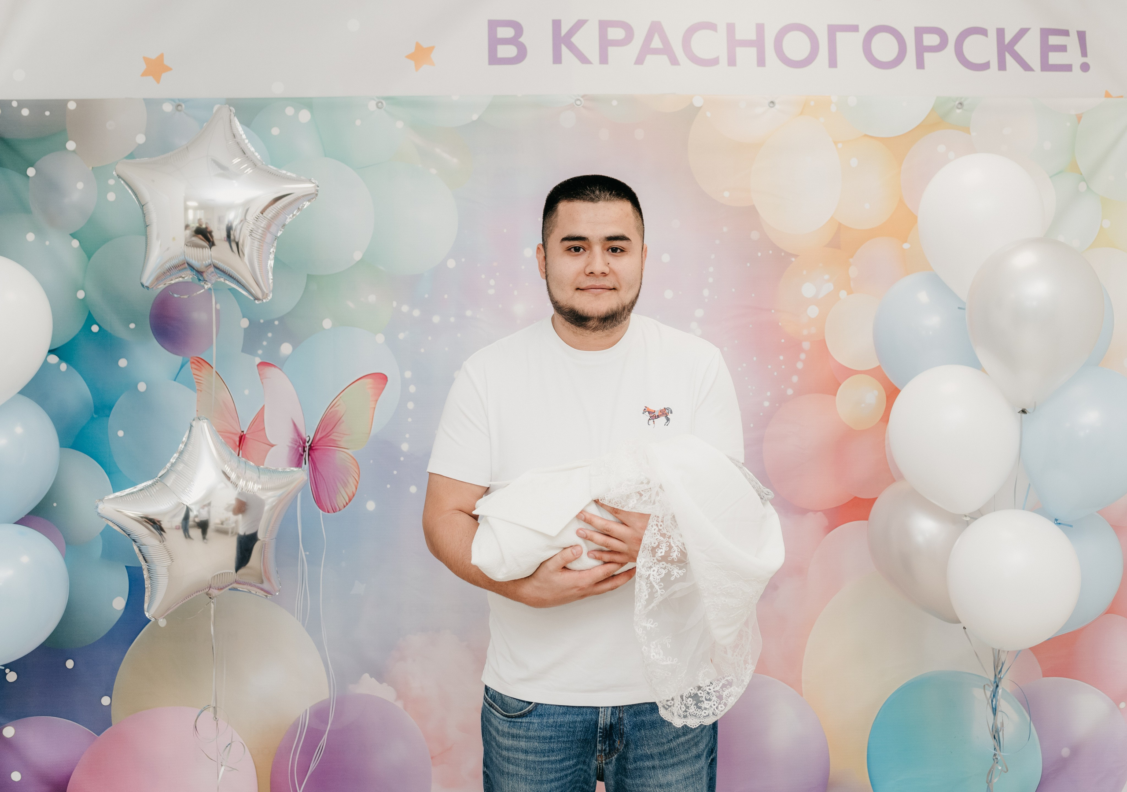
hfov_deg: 50.0
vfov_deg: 36.3
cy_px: 378
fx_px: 1207
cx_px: 621
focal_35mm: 38
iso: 400
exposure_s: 1/160
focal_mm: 35
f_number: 4
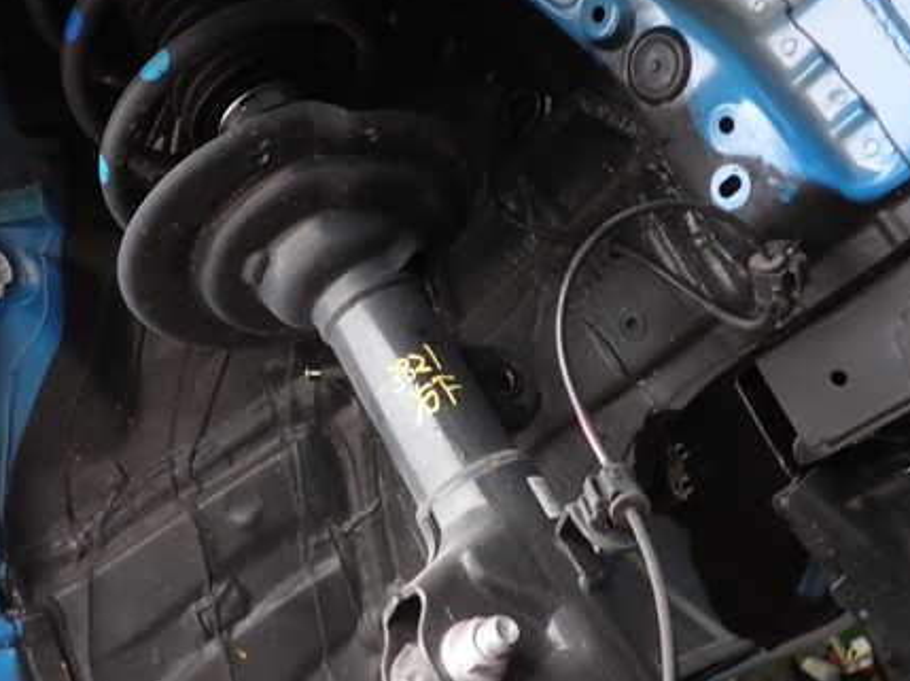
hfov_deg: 44.7
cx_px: 390
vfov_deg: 34.3
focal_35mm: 42
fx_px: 1103
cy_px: 361
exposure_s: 1/60
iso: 125
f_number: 2.3
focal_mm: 5.4
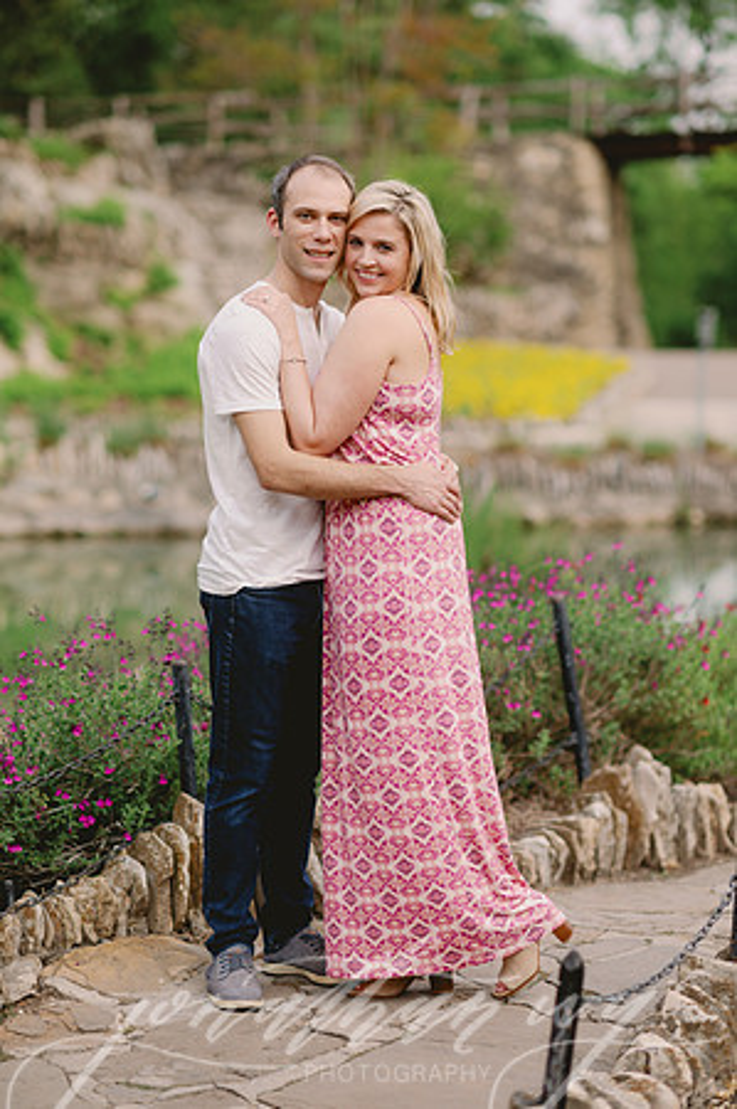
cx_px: 368
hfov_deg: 16.0
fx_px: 2616
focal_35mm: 85
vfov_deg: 23.9
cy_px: 554
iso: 80
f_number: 2
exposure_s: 1/800
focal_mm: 85
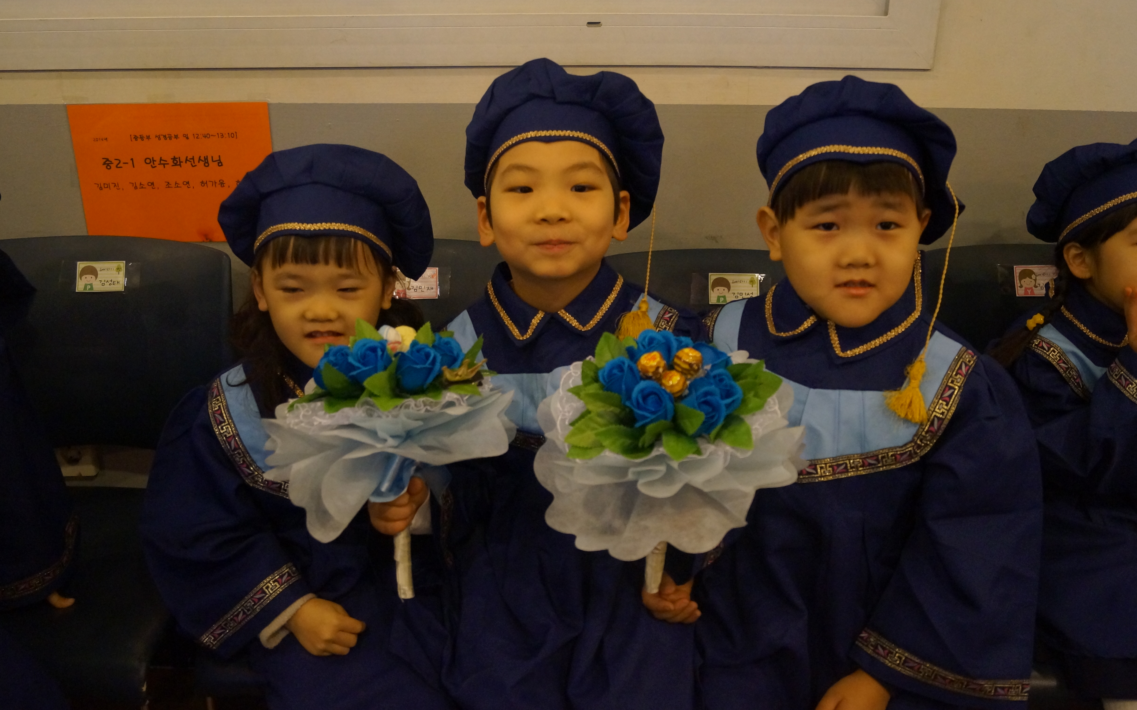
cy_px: 351
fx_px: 1054
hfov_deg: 56.7
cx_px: 565
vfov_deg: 37.3
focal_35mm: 34
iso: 2000
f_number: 4
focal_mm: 22
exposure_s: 1/160
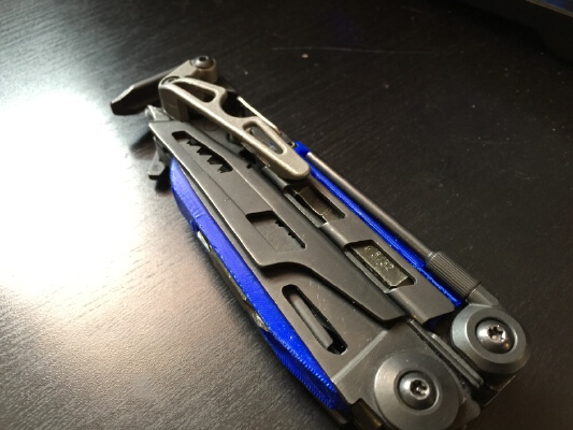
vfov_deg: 48.2
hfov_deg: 61.6
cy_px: 215
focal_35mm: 29
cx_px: 286
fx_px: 480
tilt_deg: -52.4
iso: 64
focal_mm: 4.15
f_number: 2.2
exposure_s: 1/4
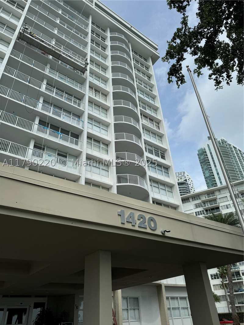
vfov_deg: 71.6
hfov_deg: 56.8
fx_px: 225
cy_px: 162
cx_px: 122
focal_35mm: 24
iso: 80
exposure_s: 1/6410
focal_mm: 6.76
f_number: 1.78
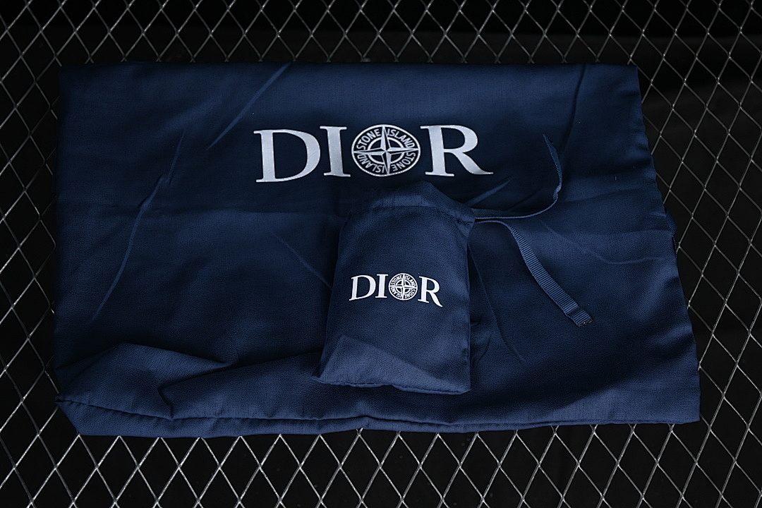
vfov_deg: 18.2
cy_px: 254
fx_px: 1587
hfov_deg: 27.0
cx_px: 381
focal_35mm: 75
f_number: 6.3
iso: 160
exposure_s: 1/60
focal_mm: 50
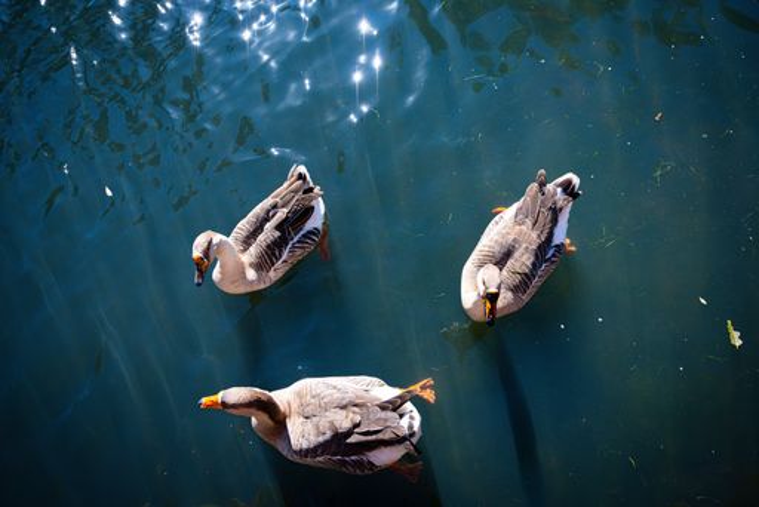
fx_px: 506
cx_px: 380
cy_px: 254
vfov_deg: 53.2
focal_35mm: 24
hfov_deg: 73.7
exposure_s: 1/3200
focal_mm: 24
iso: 320
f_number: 2.8
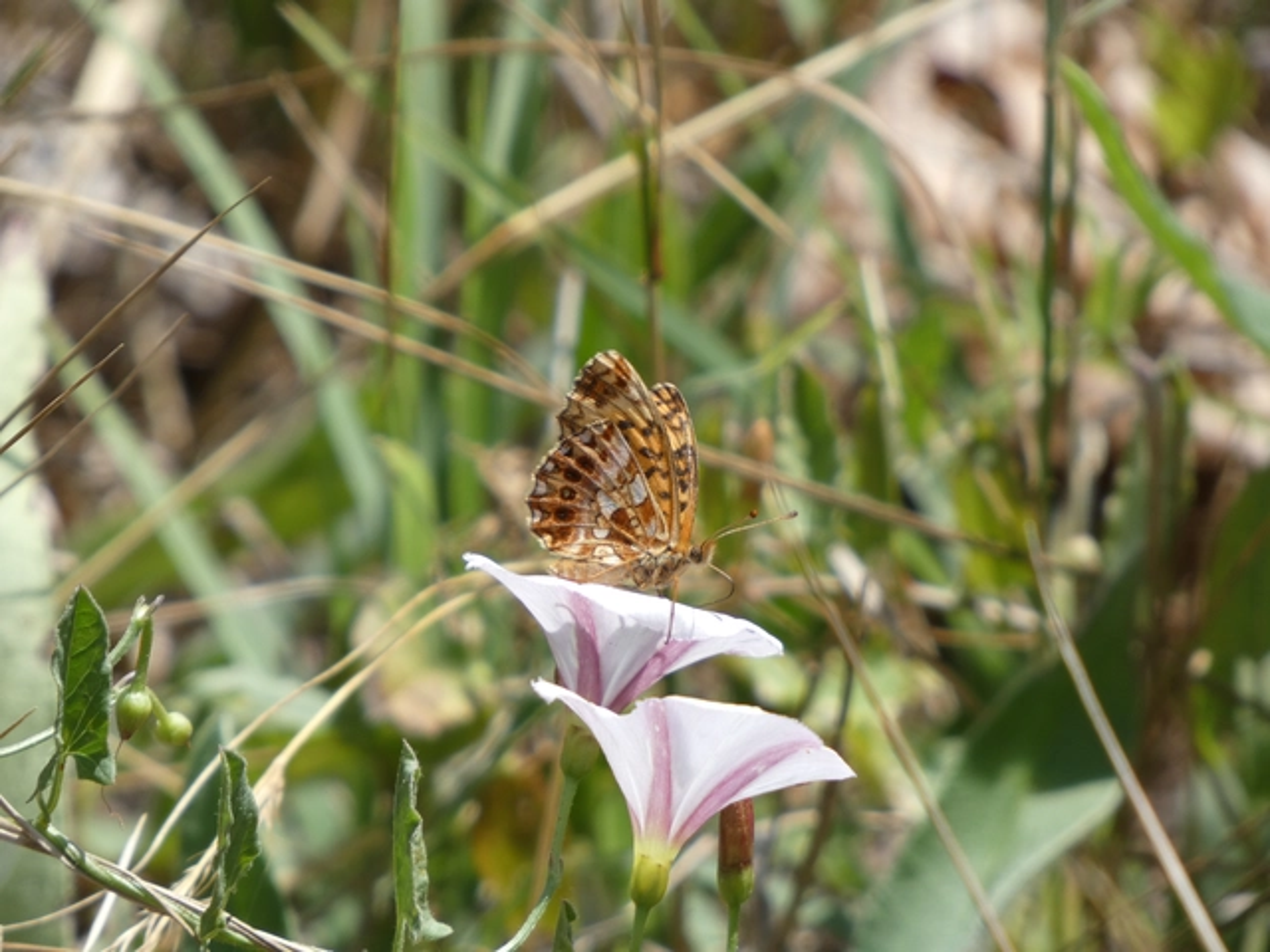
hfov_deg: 2.1
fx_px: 34744
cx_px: 635
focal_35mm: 947
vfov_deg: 1.6
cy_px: 476
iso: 80
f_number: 5.6
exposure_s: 1/320
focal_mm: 169.6
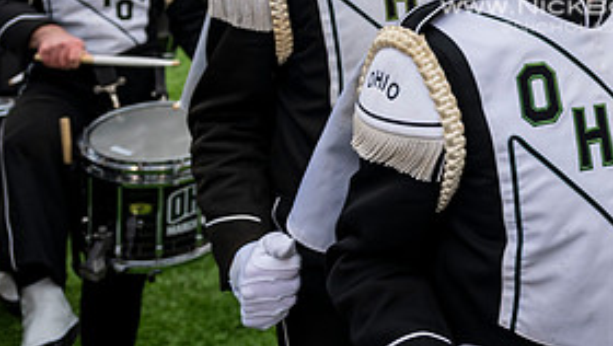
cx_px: 591
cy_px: -71
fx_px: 846
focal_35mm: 52
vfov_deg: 21.4
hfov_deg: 36.4
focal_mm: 24
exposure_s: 1/500
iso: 100
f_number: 2.8
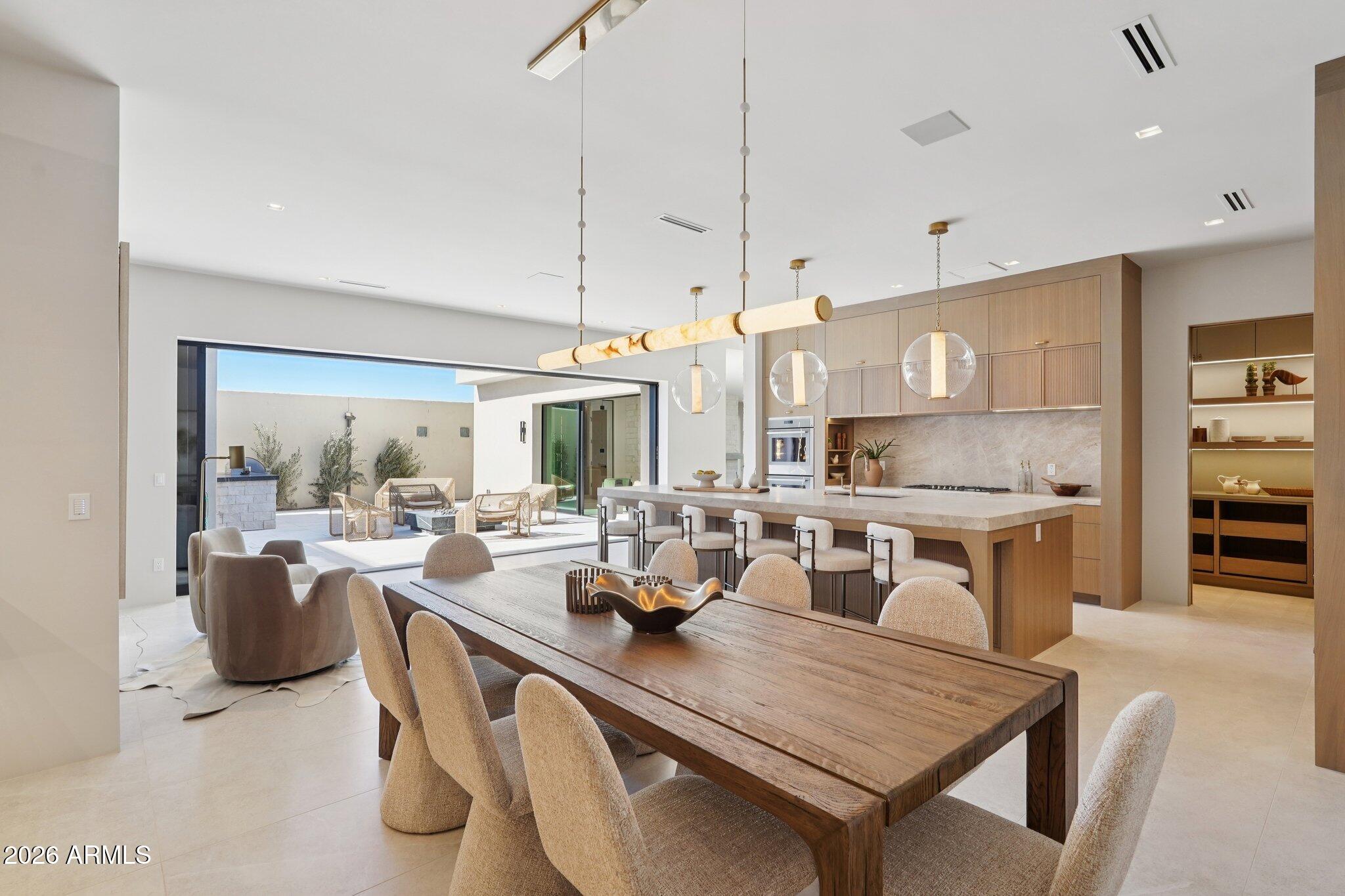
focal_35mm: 18
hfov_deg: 91.6
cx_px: 672
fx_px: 654
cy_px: 448
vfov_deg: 68.9
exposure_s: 1/100
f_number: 8
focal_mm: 17.5
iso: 400
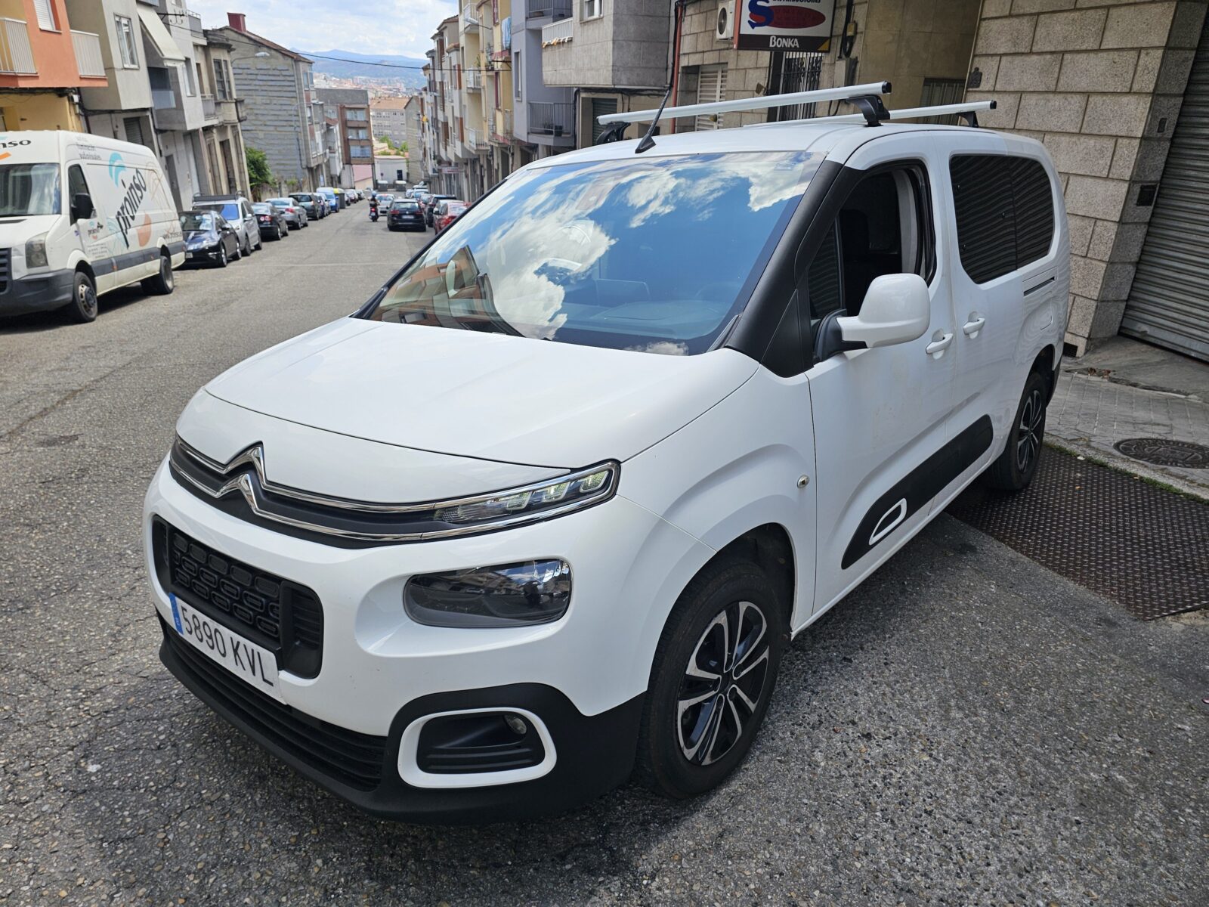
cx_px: 604
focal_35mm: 23
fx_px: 803
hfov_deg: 73.9
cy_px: 454
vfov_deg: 58.9
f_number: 1.7
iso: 10
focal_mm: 6.3
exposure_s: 1/403
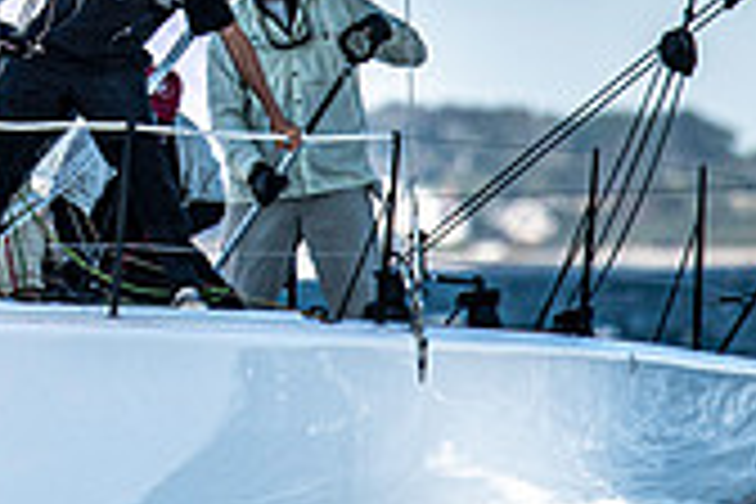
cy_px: -164
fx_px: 35025
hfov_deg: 1.2
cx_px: -158
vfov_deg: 0.8
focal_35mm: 1668
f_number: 5
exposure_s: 1/2500
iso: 320
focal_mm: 300
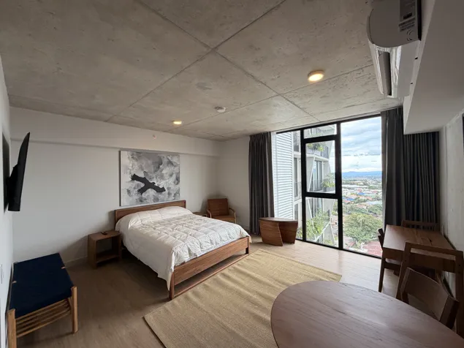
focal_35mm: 14
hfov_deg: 102.1
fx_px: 188
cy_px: 174
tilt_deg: -0.5
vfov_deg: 85.7
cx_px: 232
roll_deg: +0.3
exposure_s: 1/121
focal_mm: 2.22
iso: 100
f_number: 2.2
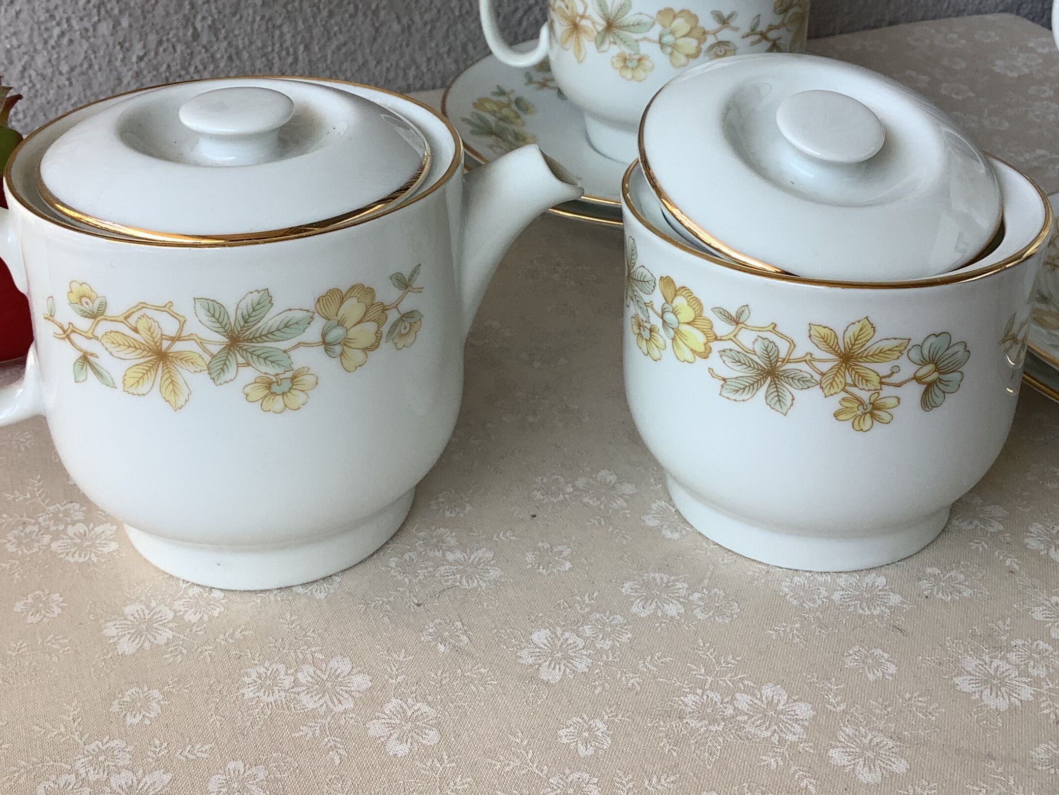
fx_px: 1438
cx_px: 562
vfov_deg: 30.6
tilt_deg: -26.5
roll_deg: +1.2
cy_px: 257
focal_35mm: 47
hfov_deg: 40.4
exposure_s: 1/181
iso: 25
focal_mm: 3.3
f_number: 2.4
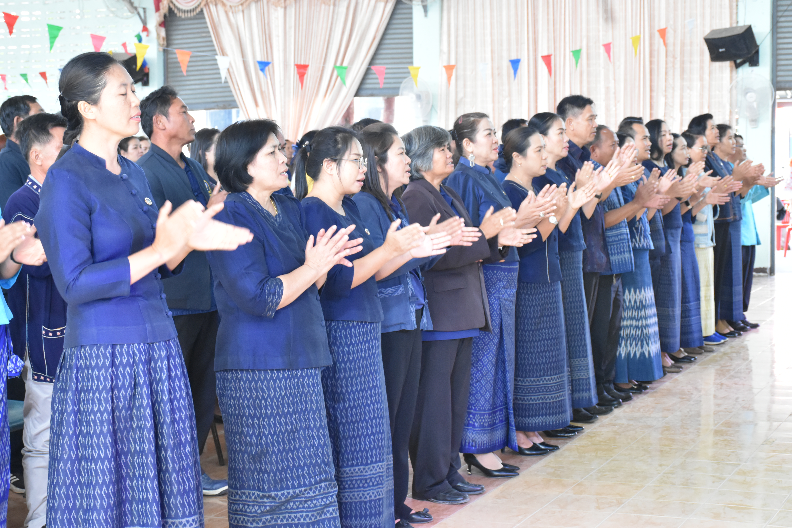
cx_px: 396
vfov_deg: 18.9
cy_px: 264
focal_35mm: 72
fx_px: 1584
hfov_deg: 28.1
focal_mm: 48
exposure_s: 1/60
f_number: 6.3
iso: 3200
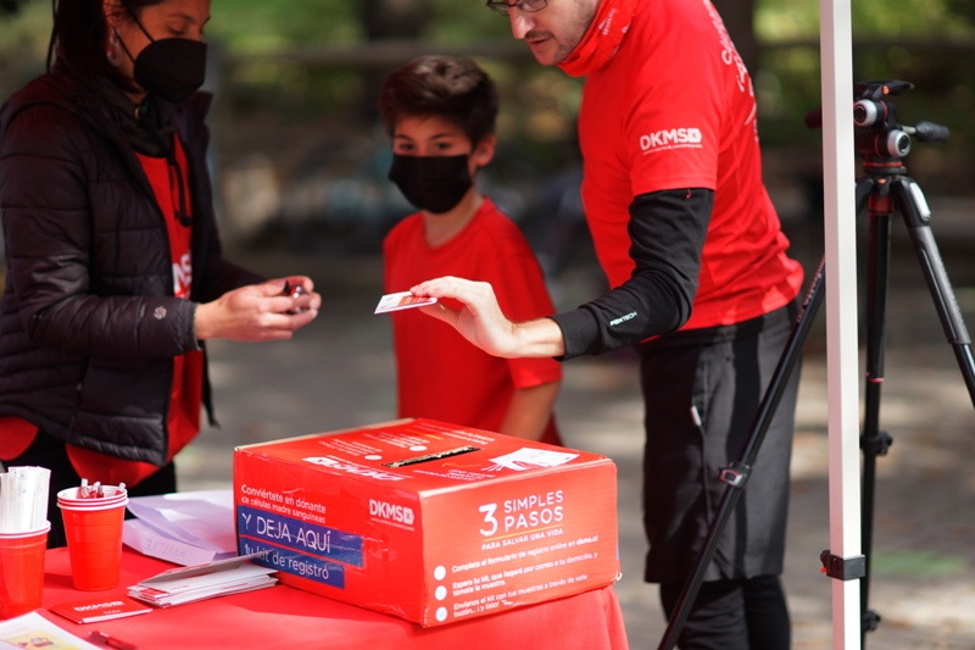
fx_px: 2301
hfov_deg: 23.9
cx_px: 488
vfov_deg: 16.1
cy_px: 325
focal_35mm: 85
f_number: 1.4
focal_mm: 85
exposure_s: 1/1000
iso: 100
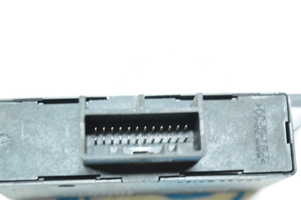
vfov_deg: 16.5
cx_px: 150
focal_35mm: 82
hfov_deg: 24.6
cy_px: 100
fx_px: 689
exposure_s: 1/60
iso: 6400
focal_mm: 55
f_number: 6.3
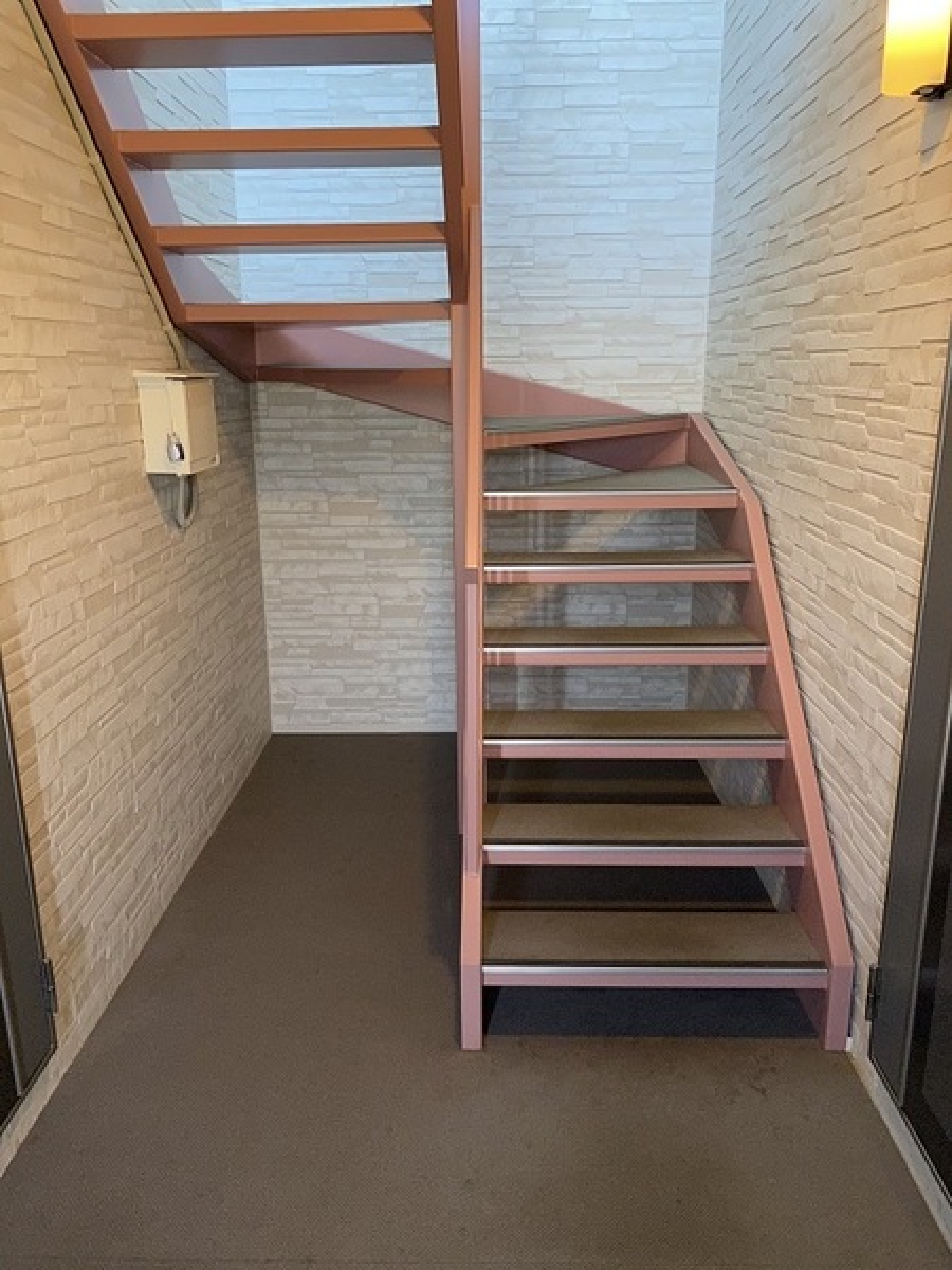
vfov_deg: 67.3
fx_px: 953
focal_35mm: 26
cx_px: 476
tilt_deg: -14.0
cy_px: 635
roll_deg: +1.0
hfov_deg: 53.1
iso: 400
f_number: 1.8
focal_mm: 4.25
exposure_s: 1/50
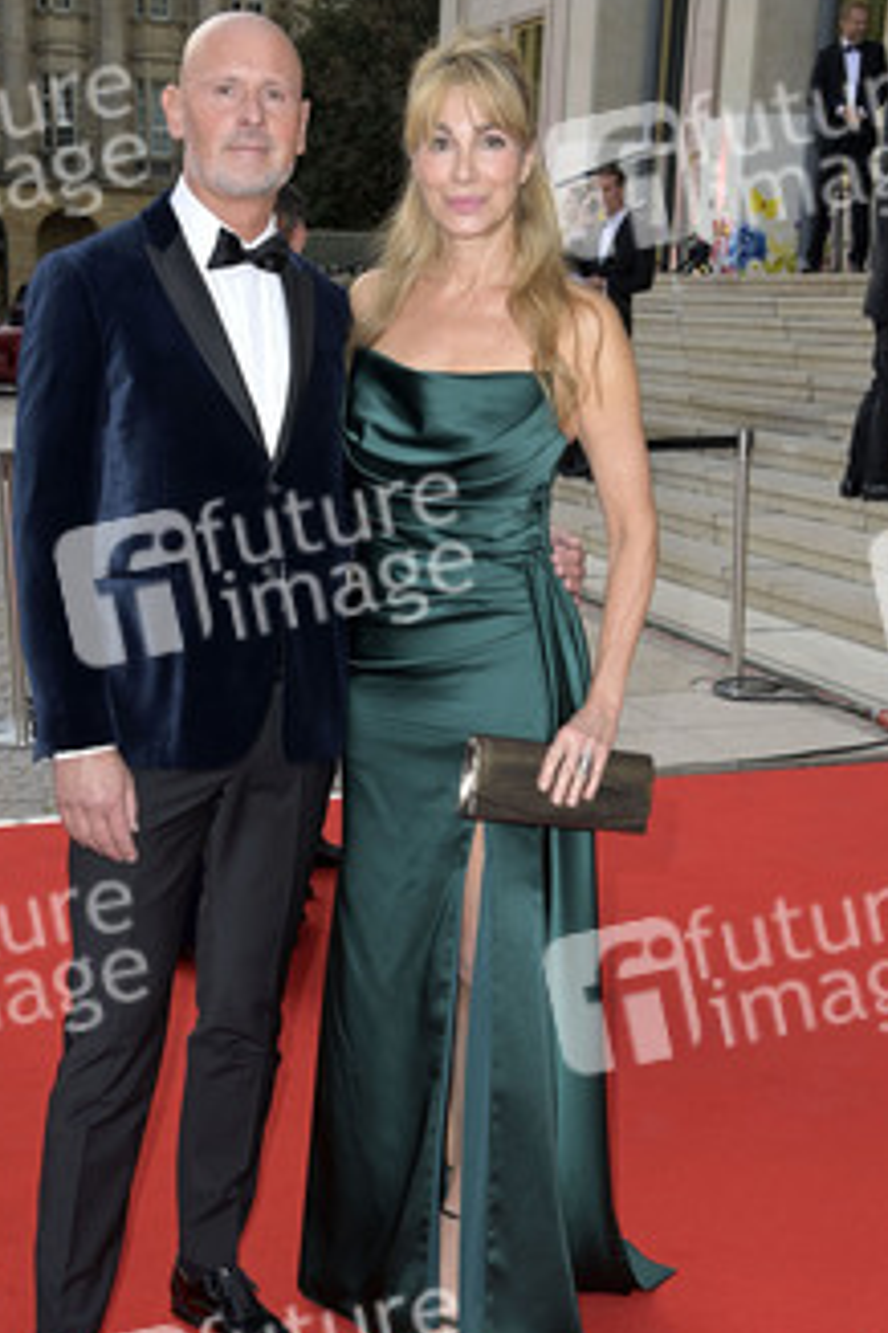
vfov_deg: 36.2
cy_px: 775
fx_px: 2035
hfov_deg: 24.6
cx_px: 383
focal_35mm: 55
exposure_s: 1/250
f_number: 6.3
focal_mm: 45
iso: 800
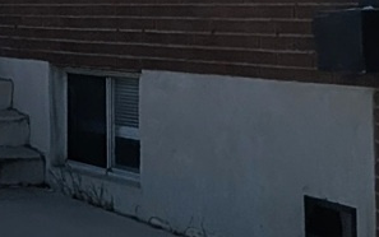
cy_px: -65
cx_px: -578
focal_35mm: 154
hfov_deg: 11.1
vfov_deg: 8.4
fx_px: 1592
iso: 29
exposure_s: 1/3690
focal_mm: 4.53
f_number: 1.7
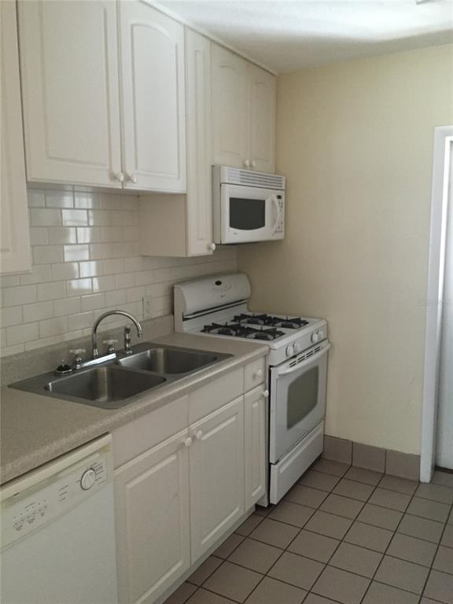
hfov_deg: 48.2
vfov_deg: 61.7
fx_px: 506
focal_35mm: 29
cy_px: 302
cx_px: 226
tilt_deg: -7.4
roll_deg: +1.3
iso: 250
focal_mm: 4.15
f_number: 2.2
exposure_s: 1/20
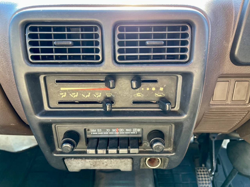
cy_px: 94
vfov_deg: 54.9
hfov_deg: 69.4
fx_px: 181
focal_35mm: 25
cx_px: 125
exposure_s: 1/121
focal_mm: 5.1
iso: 125
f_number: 1.6
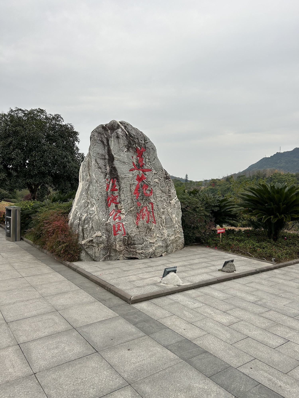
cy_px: 199
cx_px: 150
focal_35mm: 26
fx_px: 299
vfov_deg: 67.3
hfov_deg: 53.1
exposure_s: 1/419
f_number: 1.5
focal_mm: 5.7
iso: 50
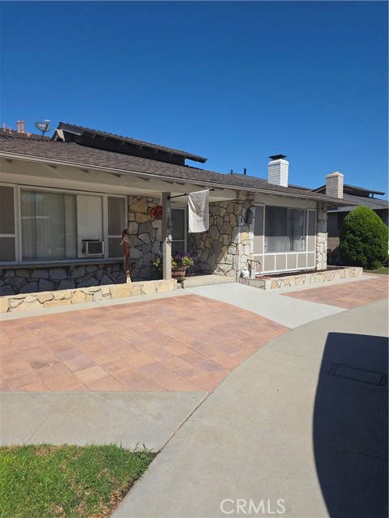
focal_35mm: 23
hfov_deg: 58.9
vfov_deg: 73.9
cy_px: 259
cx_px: 194
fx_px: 345
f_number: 1.7
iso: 64
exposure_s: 1/7944
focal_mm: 6.25
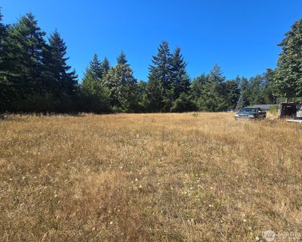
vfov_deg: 88.0
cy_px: 119
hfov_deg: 100.7
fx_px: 125
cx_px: 151
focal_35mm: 14
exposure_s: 1/1199
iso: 50
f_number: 2.2
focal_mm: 2.2
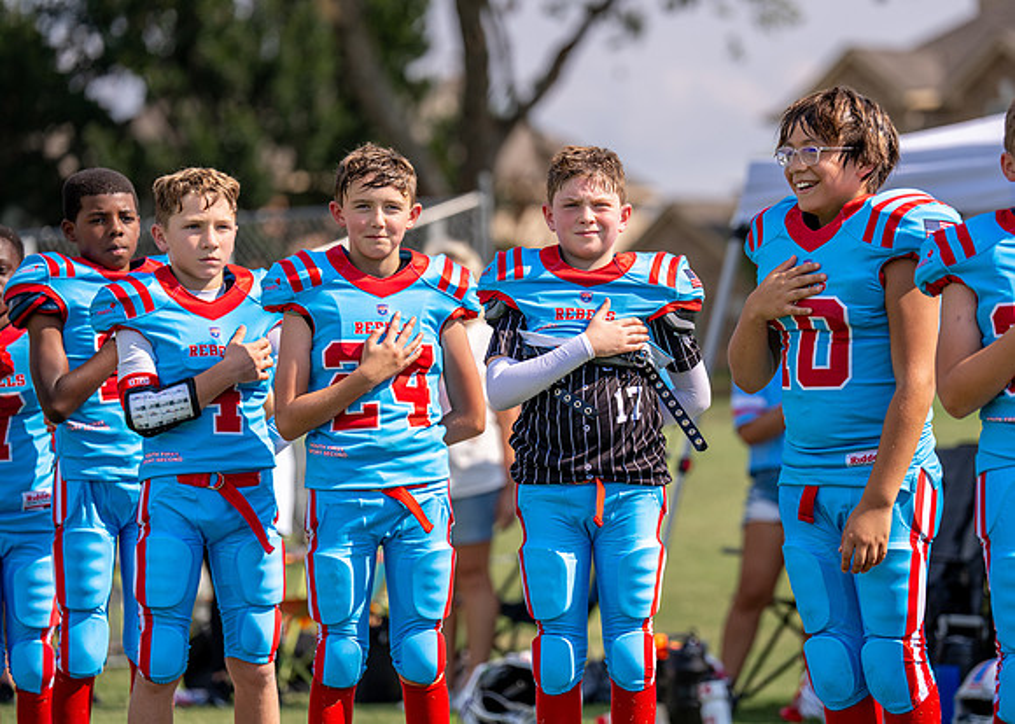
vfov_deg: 8.7
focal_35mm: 165
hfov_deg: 12.2
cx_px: 581
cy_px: 366
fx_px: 4751
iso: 100
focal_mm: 142
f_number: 2.8
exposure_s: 1/2000
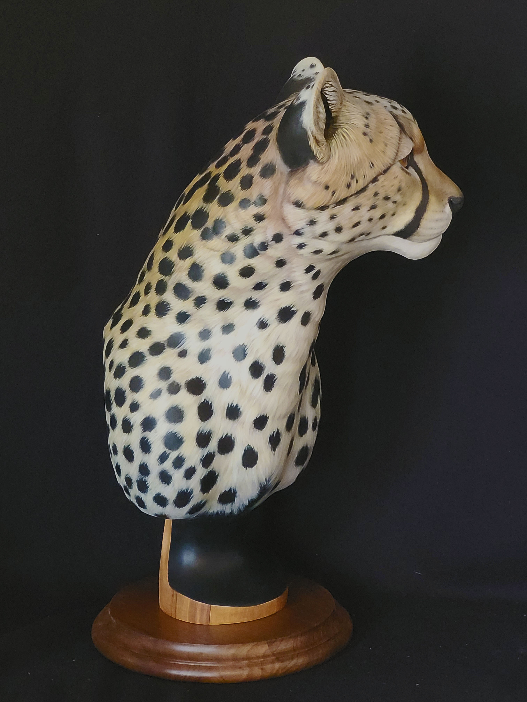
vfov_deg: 25.7
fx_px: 1543
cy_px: 351
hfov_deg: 19.4
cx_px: 264
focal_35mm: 76
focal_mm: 7.12
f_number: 2.4
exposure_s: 1/60
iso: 1000
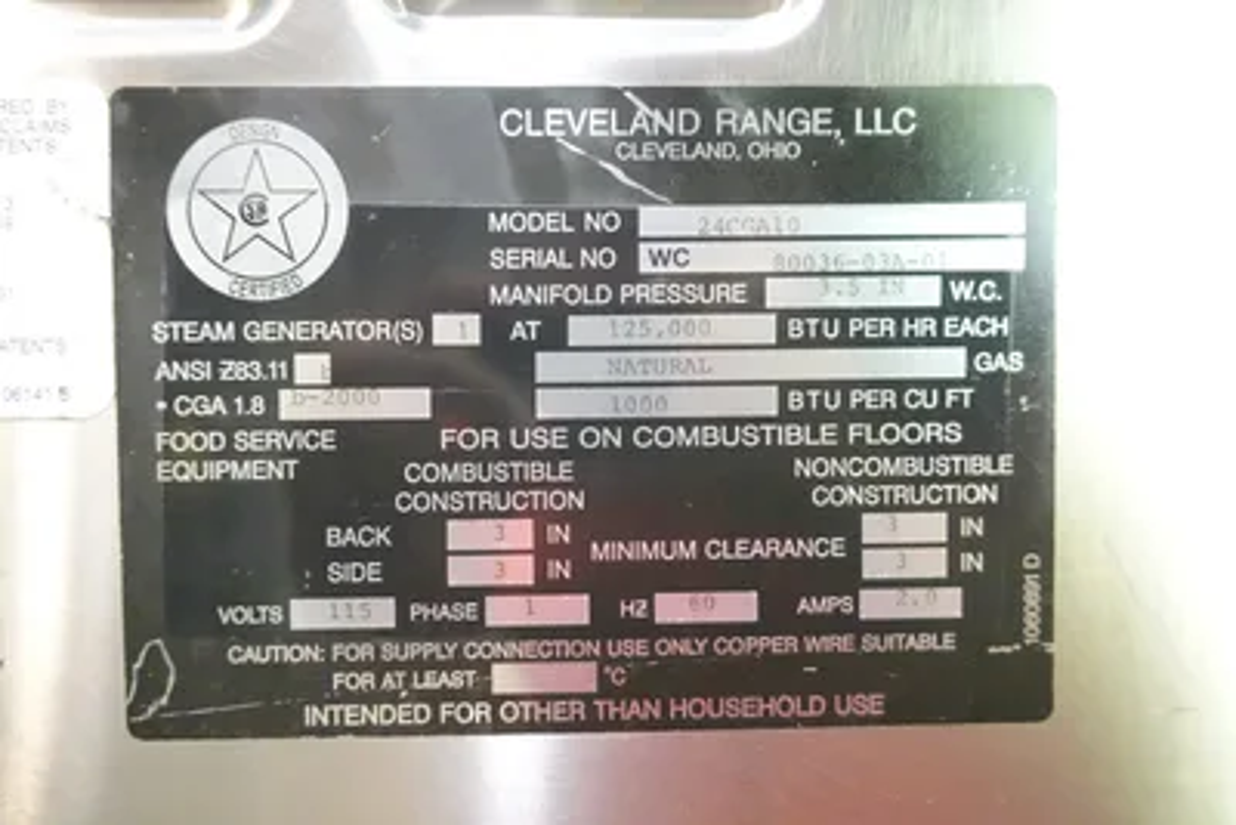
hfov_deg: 65.5
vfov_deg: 46.4
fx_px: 962
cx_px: 618
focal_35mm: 28
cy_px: 412
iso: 5000
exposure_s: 1/80
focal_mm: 10.38
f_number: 3.2
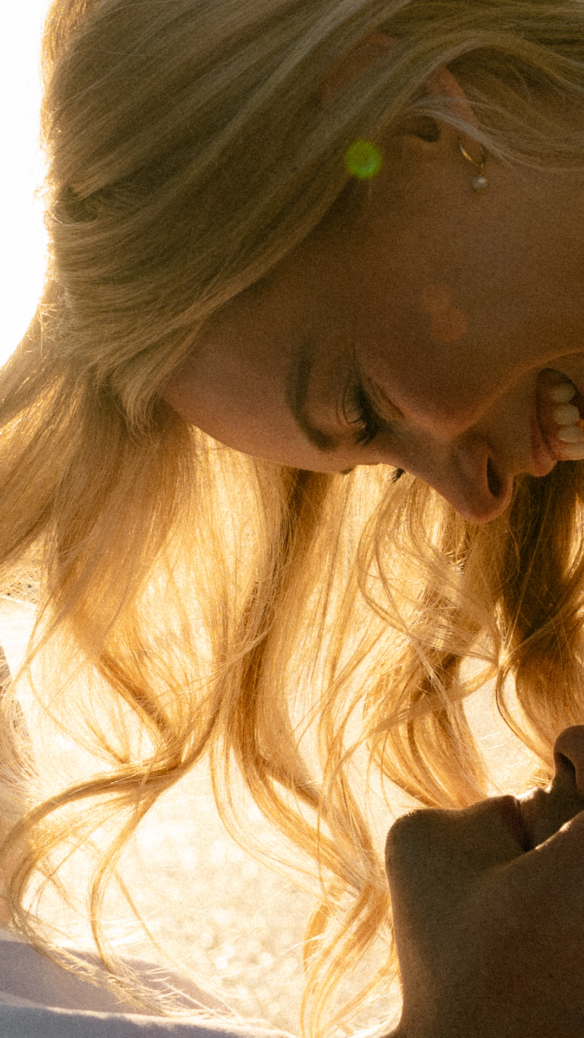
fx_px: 3909
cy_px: 524
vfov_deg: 15.1
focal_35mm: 142
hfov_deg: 8.5
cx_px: 572
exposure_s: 1/500
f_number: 5
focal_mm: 44
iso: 125
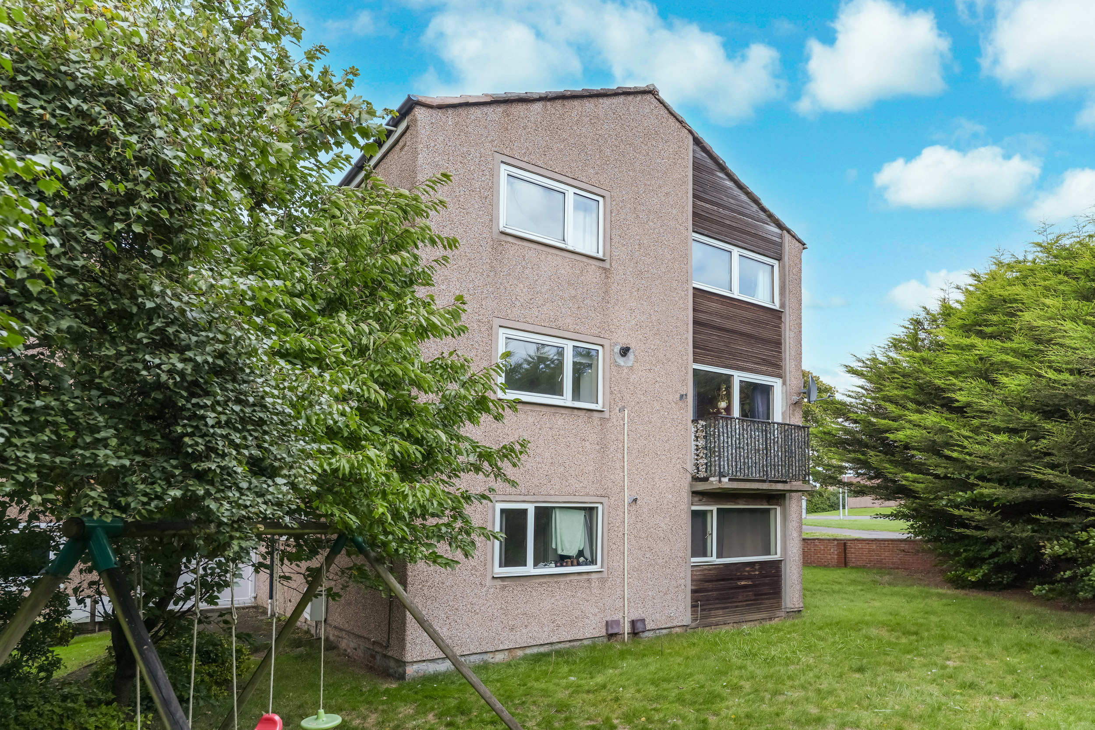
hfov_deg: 79.9
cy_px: 365
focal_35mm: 22
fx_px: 654
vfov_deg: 58.3
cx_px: 548
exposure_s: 1/100
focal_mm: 21.5
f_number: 5.6
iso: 125
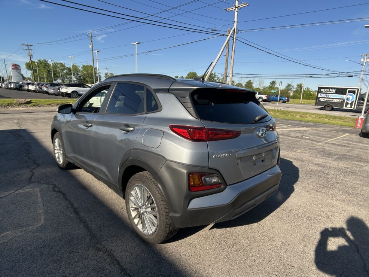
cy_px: 140
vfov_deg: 51.4
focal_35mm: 27
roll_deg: -2.5
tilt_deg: -13.0
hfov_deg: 65.3
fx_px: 288
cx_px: 189
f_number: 1.5
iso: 50
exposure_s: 1/3165
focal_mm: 5.7
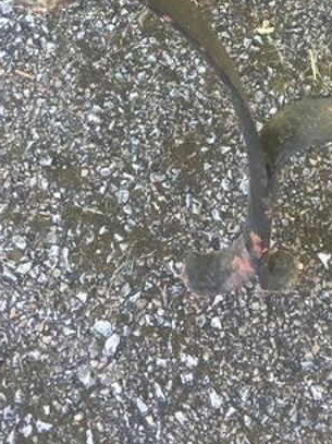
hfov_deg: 15.4
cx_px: 307
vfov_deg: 19.1
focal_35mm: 95
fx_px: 1215
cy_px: -133
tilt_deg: -60.4
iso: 50
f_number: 2.2
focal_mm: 4.15
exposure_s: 1/33
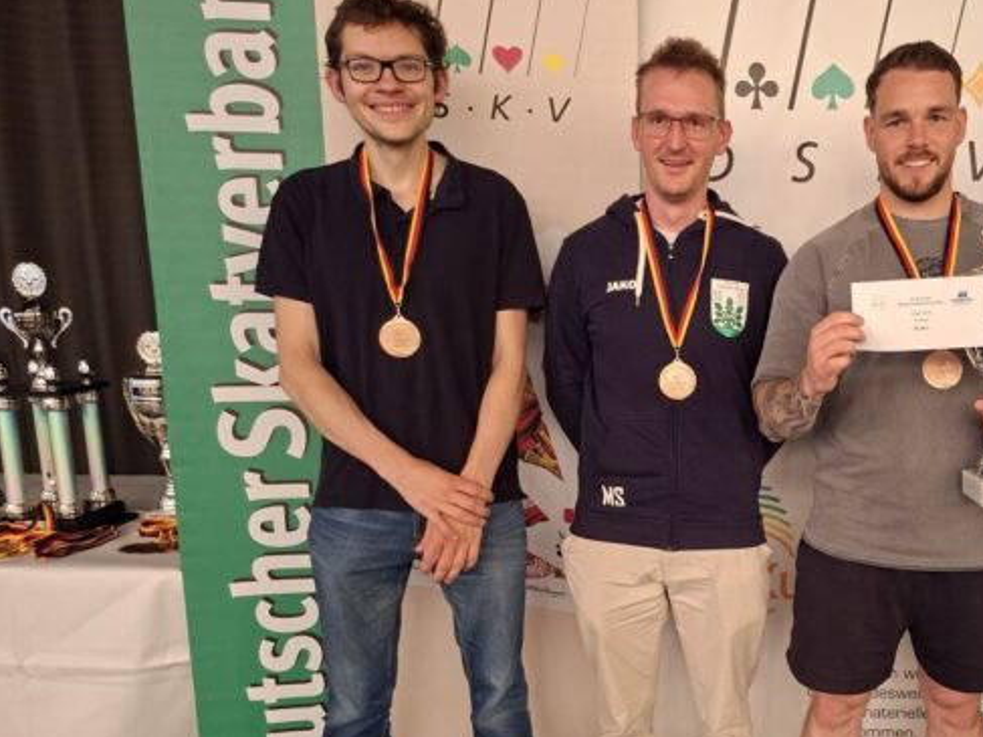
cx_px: 719
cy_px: 470
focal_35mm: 34
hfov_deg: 52.0
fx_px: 965
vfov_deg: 41.4
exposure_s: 1/25
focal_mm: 5.54
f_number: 1.8
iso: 320
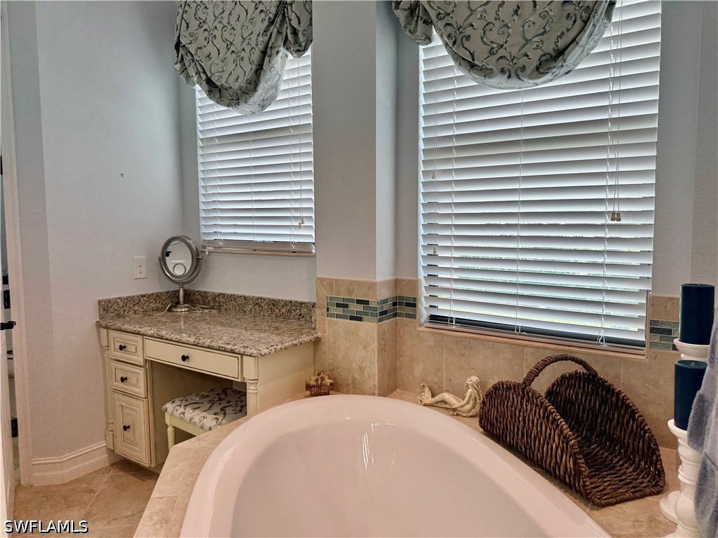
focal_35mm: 24
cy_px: 269
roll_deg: +1.0
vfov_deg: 56.8
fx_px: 498
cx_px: 359
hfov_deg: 71.6
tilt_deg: -2.1
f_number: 1.78
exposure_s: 1/120
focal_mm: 6.76
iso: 50
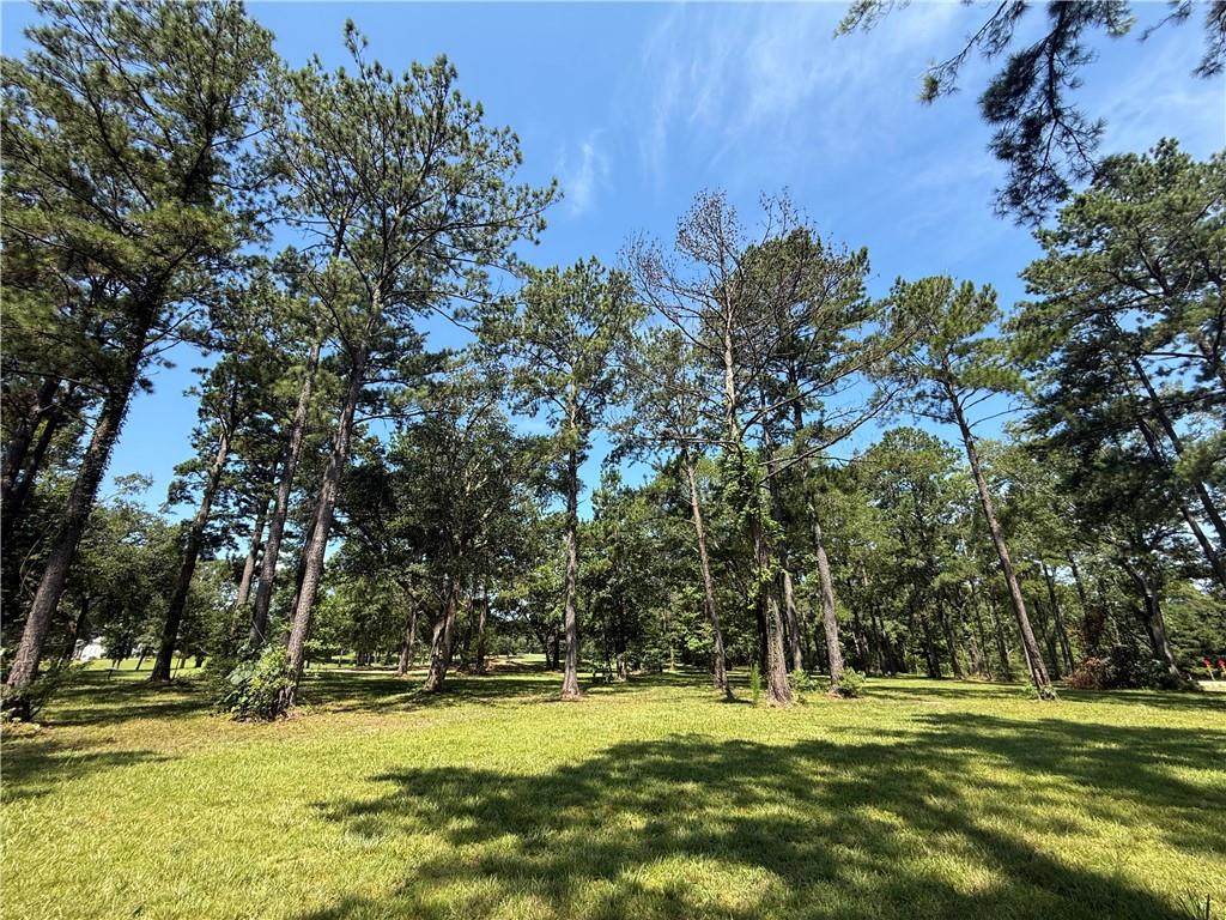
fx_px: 496
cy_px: 460
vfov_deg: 85.7
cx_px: 613
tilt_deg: +20.6
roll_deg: +0.0
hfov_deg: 102.1
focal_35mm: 14
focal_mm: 2.22
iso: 50
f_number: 2.2
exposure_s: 1/590
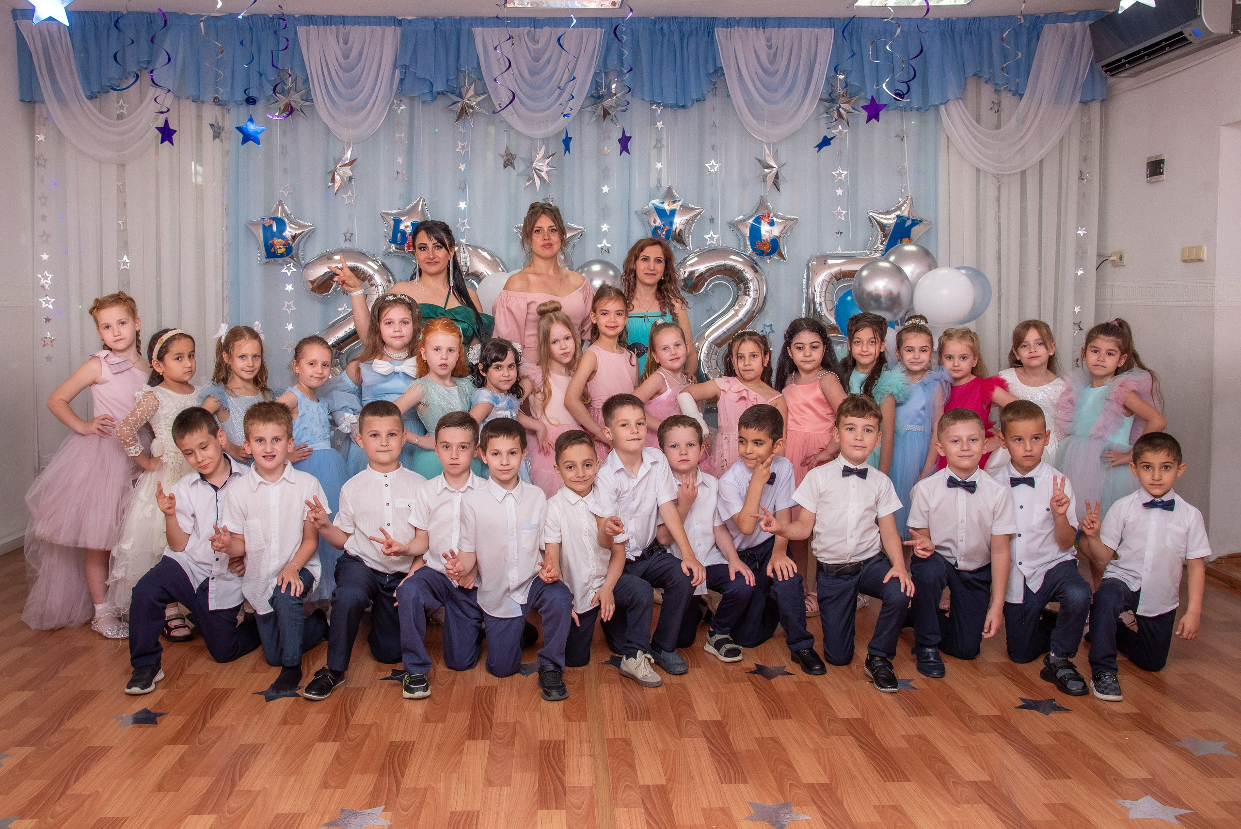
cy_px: 388
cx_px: 577
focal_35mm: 35
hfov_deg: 53.8
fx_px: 1222
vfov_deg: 37.4
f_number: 7.1
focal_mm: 31
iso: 640
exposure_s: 1/160
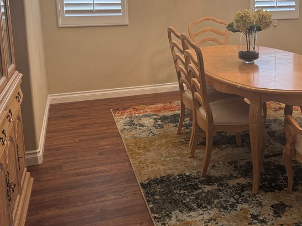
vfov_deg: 31.5
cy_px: 52
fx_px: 393
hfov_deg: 40.8
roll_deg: +0.4
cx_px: 227
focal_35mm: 45
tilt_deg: -9.1
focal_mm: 6.76
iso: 160
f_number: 1.78
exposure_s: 1/120
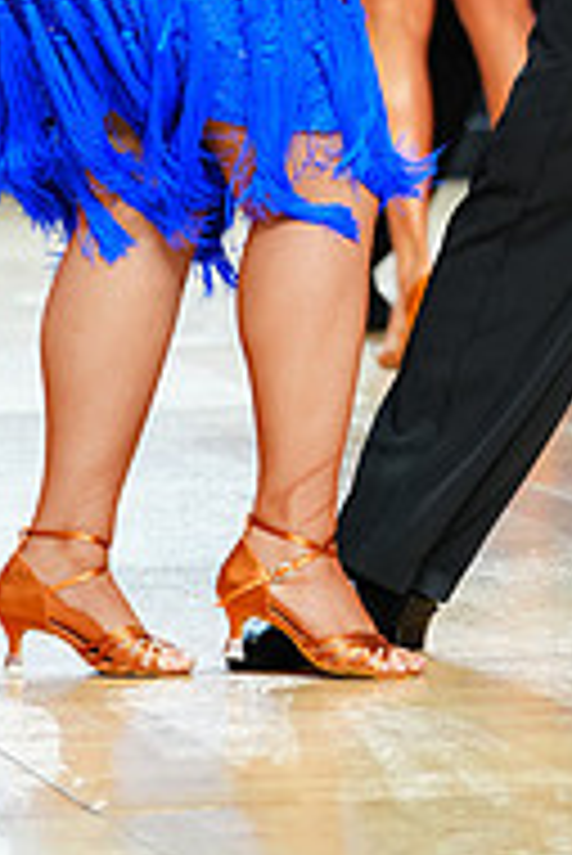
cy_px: -306
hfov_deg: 4.0
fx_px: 8278
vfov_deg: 5.9
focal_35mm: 348
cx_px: 480
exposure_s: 1/400
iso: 800
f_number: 2.8
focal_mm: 114
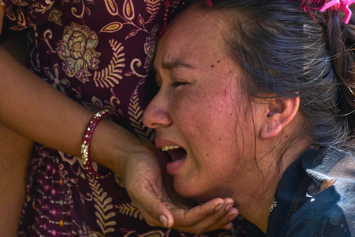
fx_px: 3313
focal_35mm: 336
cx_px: 178
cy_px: 118
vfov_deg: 4.1
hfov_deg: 6.1
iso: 640
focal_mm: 224
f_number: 5.6
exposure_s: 1/320
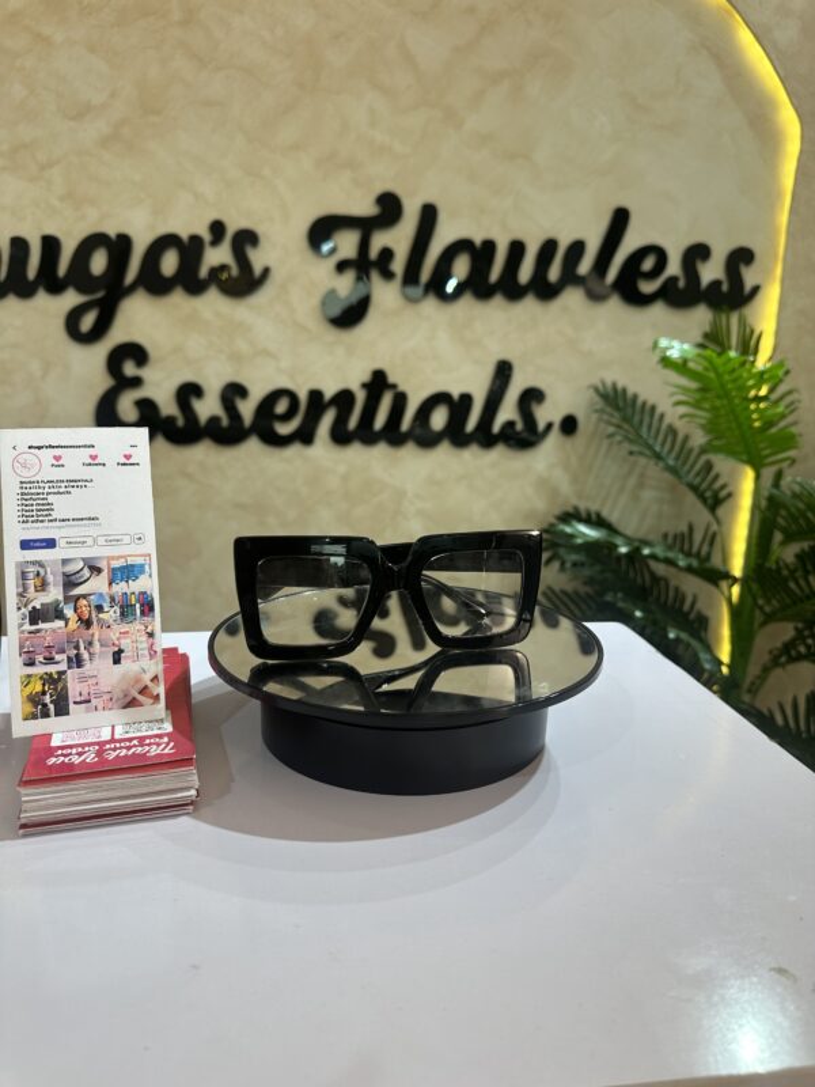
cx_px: 408
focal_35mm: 24
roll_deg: -3.0
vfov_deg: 71.6
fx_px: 753
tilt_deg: -13.2
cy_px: 544
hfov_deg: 56.8
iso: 64
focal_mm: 6.86
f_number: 1.78
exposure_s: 1/171
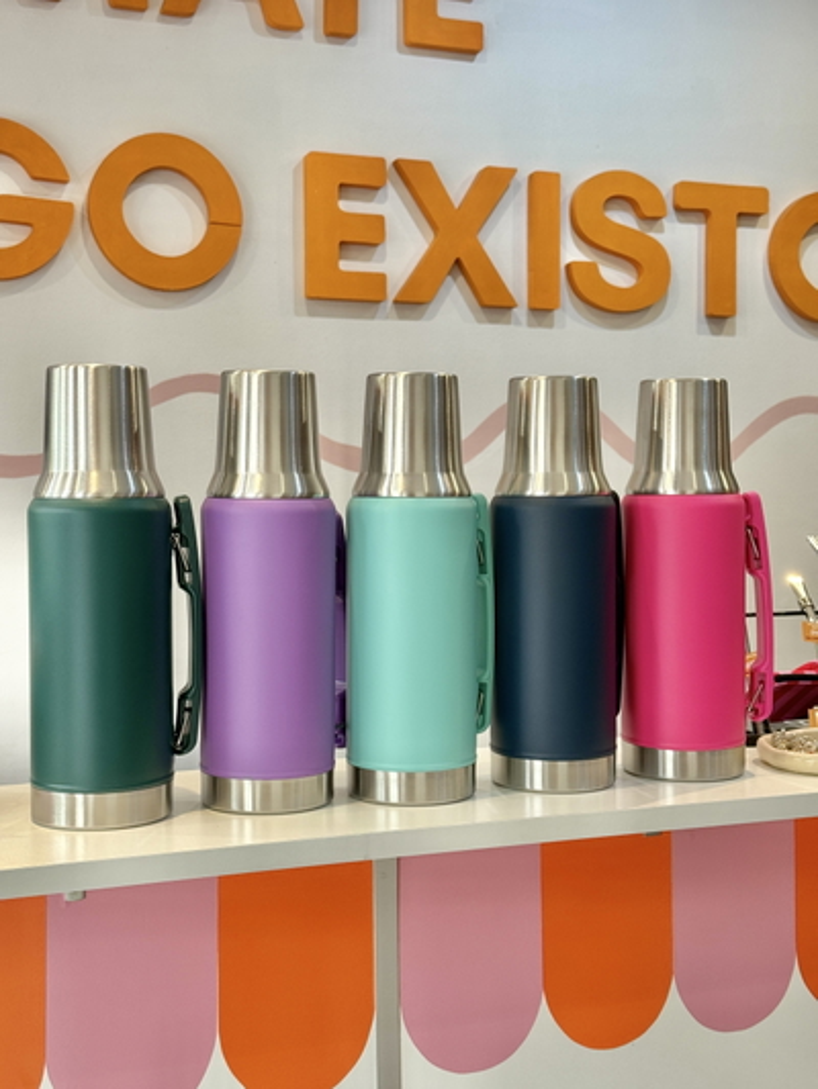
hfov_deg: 30.3
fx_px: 1512
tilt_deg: -1.2
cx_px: 409
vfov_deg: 39.6
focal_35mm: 48
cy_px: 544
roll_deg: +0.0
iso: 100
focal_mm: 6.76
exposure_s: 1/102
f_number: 1.78
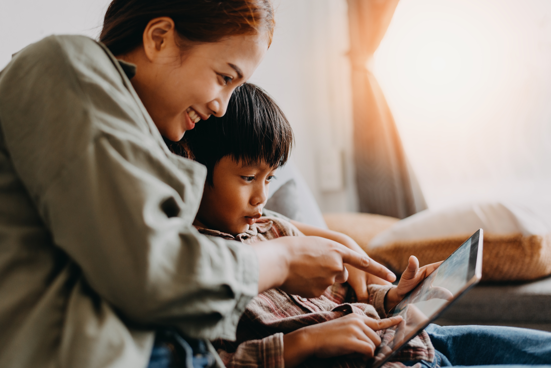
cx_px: 276
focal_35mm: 50
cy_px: 184
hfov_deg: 39.6
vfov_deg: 27.0
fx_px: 765
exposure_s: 1/640
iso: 800
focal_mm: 50
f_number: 2.5
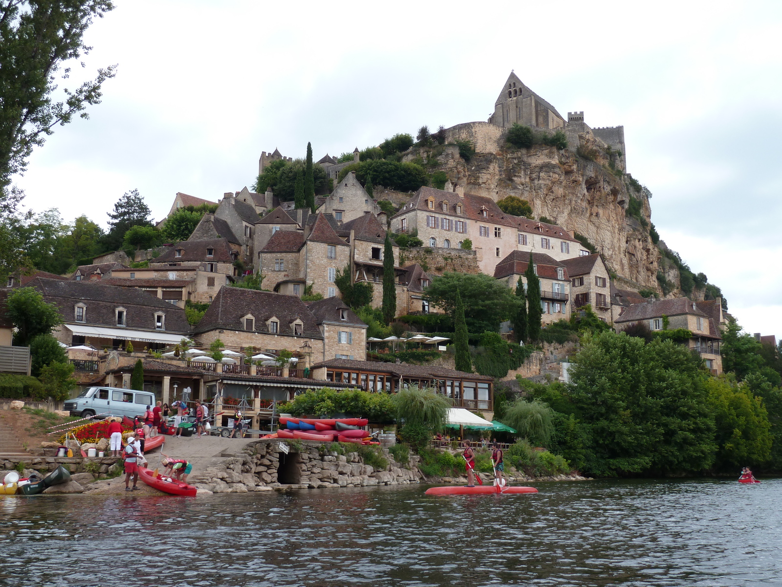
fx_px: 904
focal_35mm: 40
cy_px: 294
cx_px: 391
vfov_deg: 36.0
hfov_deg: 46.8
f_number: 3.6
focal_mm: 6.5
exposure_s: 1/160
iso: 80
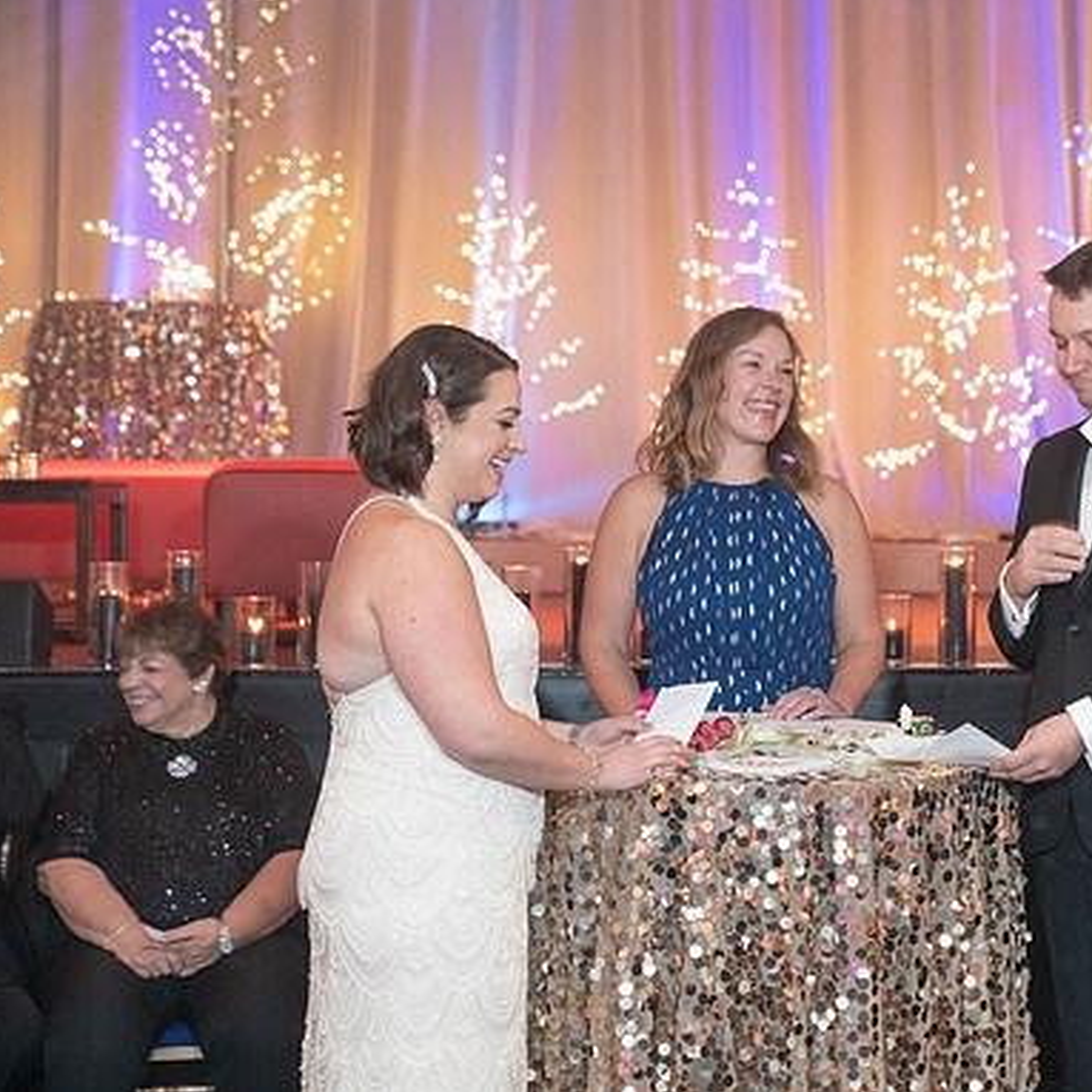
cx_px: 810
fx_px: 3212
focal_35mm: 90
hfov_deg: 19.2
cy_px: 543
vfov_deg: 19.3
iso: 4000
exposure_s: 1/125
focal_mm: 70
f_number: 4
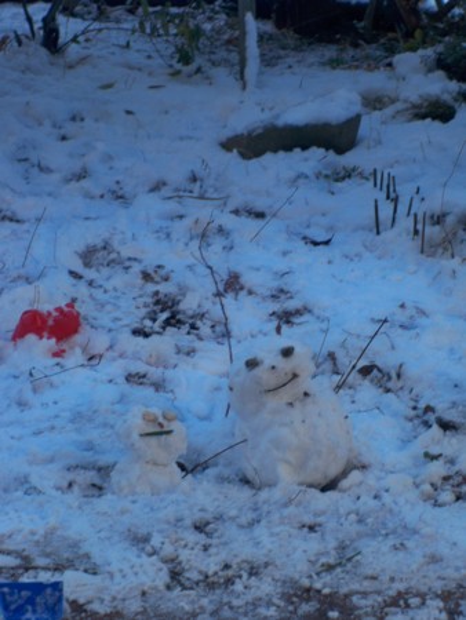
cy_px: 310
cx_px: 233
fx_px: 1883
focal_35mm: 105
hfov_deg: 14.1
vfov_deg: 18.7
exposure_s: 1/160
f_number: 5.7
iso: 100
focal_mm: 18.8
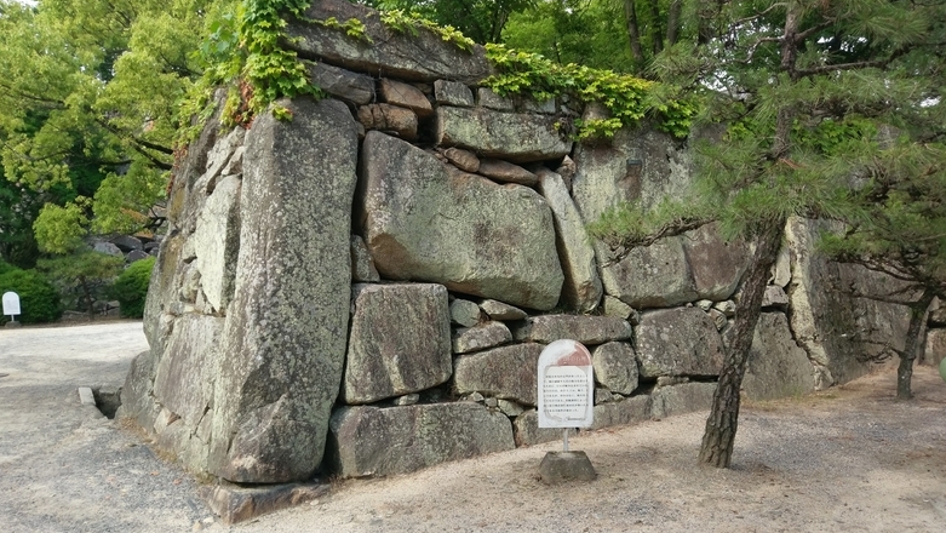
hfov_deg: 66.0
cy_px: 305
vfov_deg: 40.1
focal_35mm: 29
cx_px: 482
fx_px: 728
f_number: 1.8
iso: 100
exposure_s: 1/596
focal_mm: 4.58
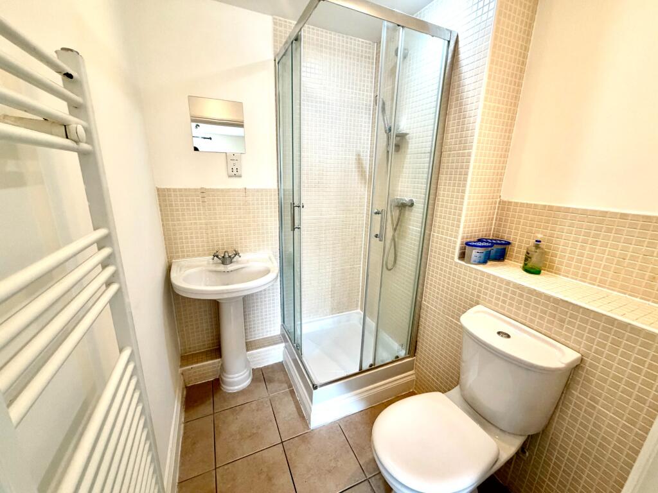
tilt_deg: -15.4
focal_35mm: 14
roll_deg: -1.9
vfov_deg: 85.7
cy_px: 246
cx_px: 329
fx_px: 266
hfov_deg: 102.1
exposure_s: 1/100
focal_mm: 2.22
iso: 250
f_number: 2.2
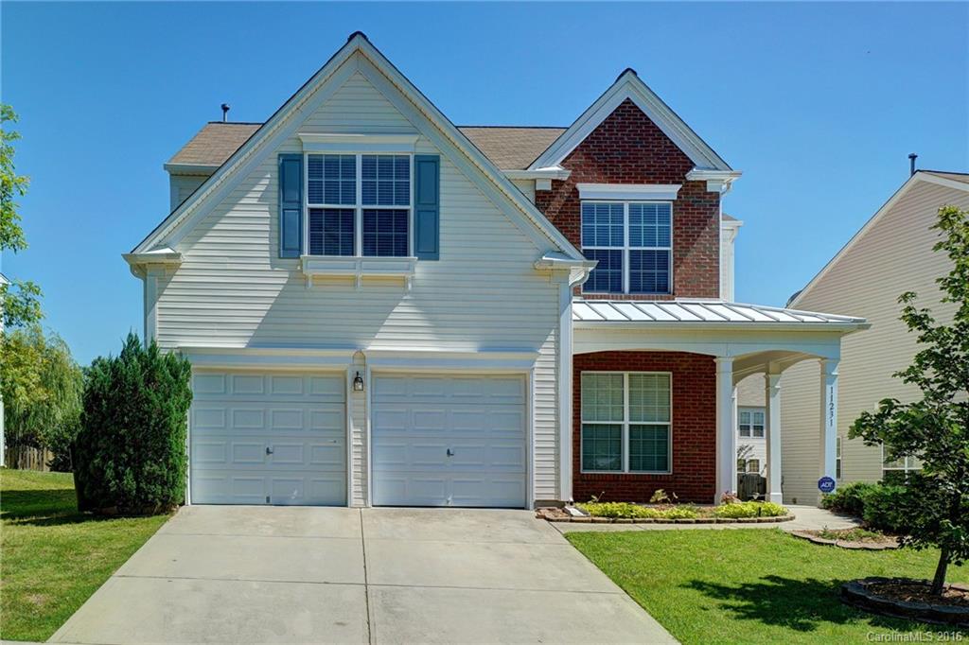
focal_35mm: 31
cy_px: 322
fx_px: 834
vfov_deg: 42.3
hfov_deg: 60.3
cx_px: 484
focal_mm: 31
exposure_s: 1/1600
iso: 320
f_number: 7.1
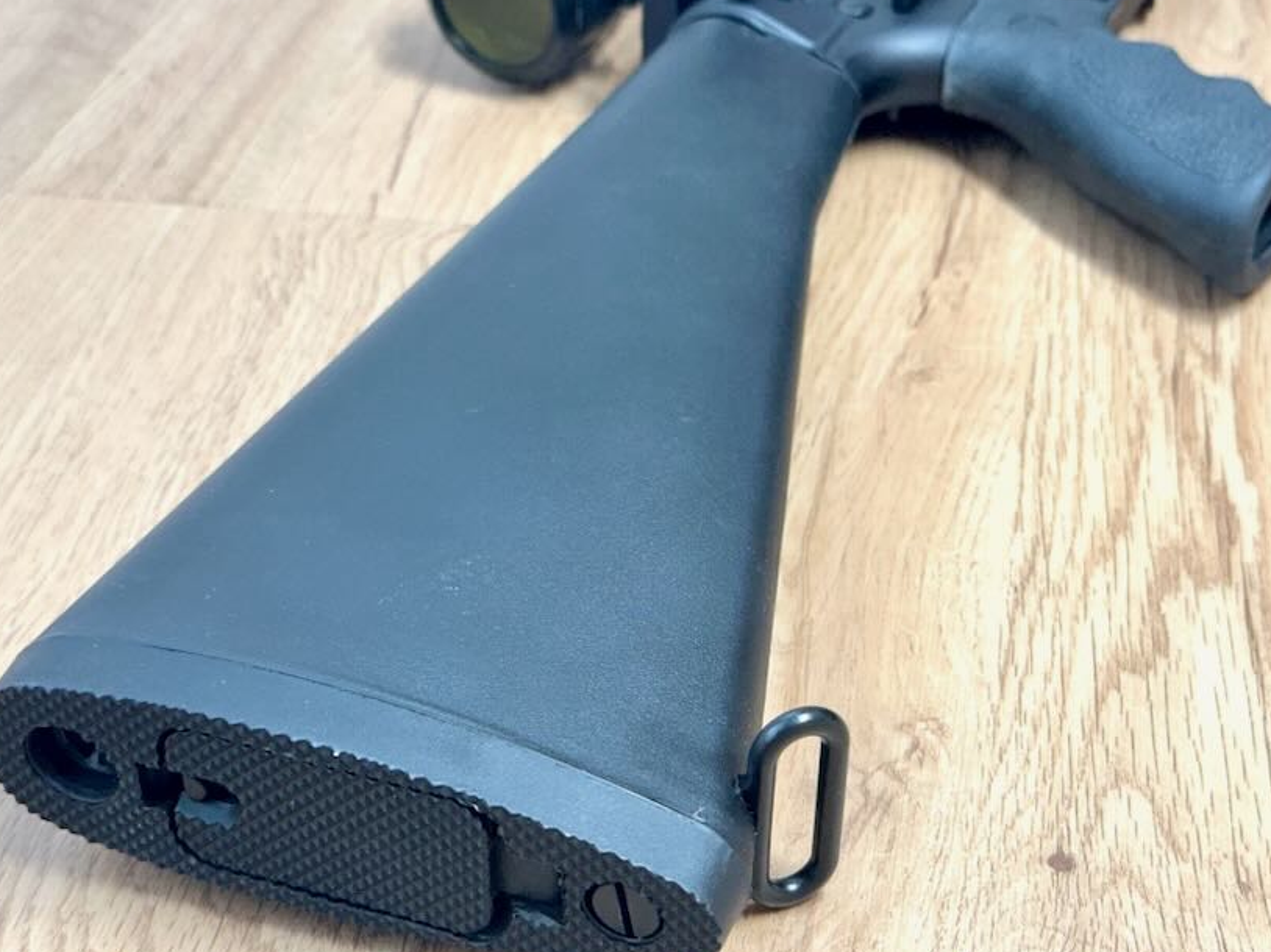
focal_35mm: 59
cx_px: 709
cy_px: 485
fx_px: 2166
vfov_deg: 24.8
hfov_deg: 32.7
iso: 125
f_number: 1.78
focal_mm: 6.86
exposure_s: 1/60
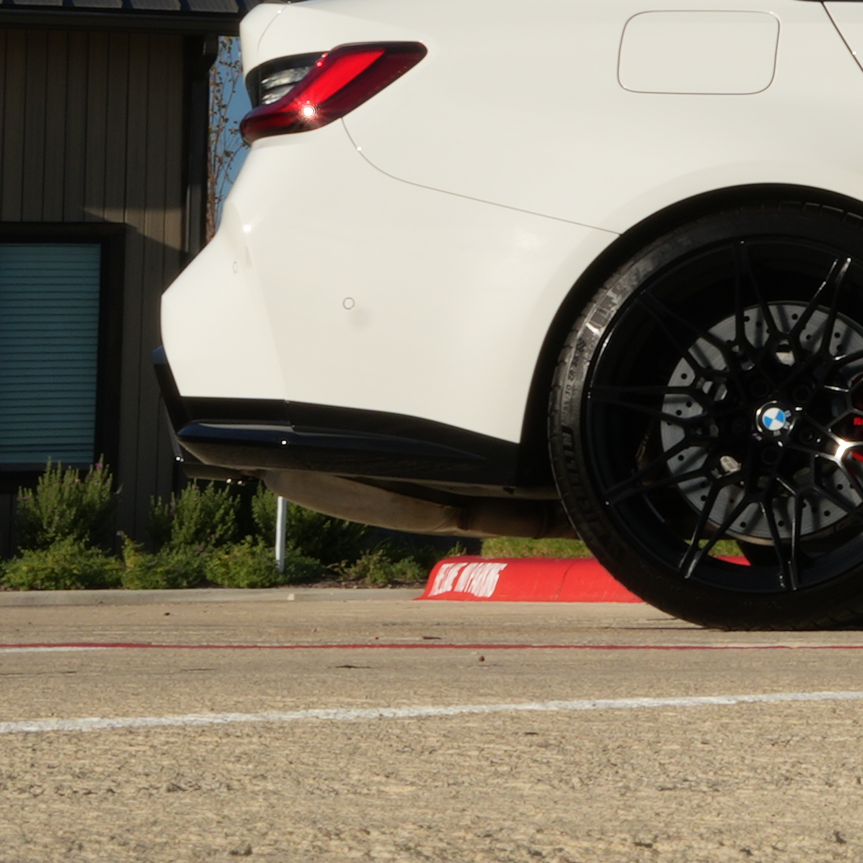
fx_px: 5019
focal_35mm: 178
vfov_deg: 9.8
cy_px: -6
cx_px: 1607
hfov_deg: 9.3
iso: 100
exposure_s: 1/25
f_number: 22
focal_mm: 31.5
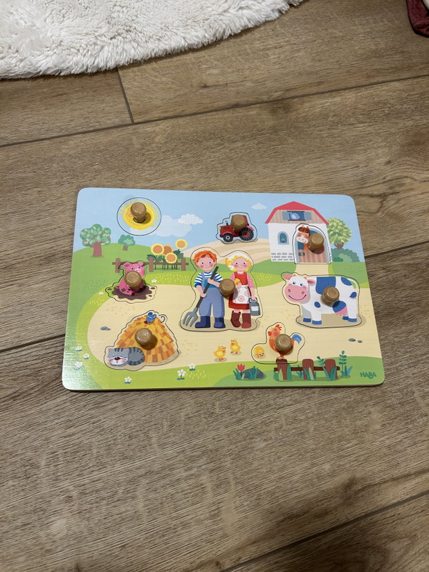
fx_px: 430
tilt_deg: -68.0
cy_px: 286
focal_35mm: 26
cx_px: 214
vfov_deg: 67.3
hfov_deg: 53.1
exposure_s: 1/50
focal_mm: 5.7
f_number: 1.5
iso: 125
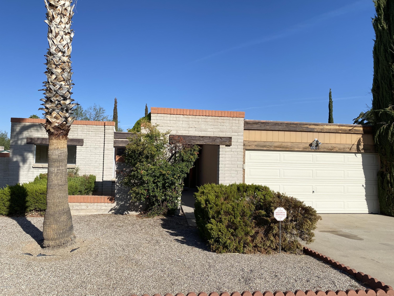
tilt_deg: +1.8
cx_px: 197
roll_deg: -2.1
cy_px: 148
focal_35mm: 26
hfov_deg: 67.3
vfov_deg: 53.1
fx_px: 296
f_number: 1.8
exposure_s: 1/4274
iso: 32
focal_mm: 4.25
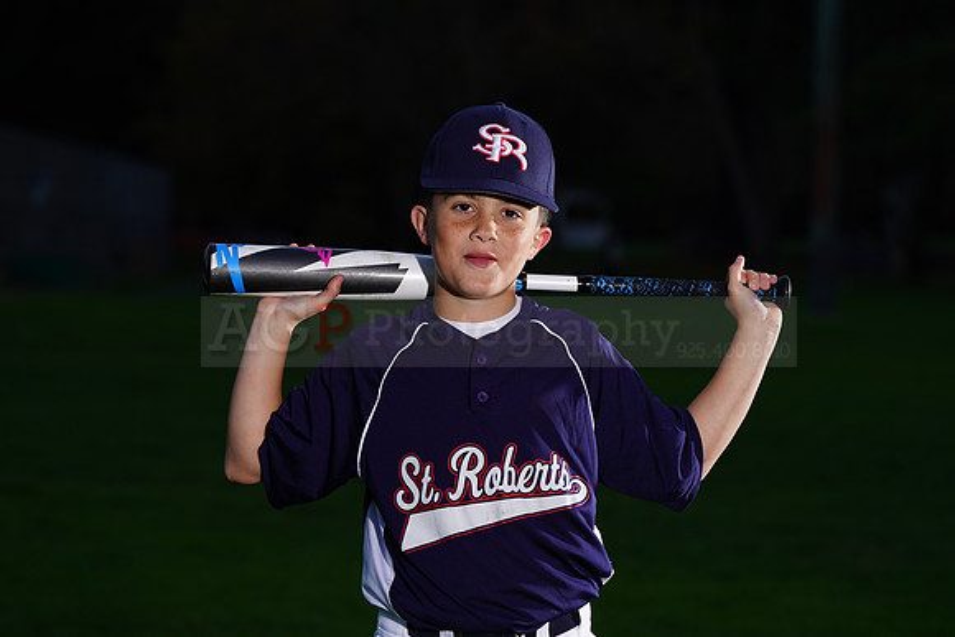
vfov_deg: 8.0
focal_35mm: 171
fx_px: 4537
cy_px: 318
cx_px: 478
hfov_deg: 12.0
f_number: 7.1
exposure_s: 1/160
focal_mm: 171
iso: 200
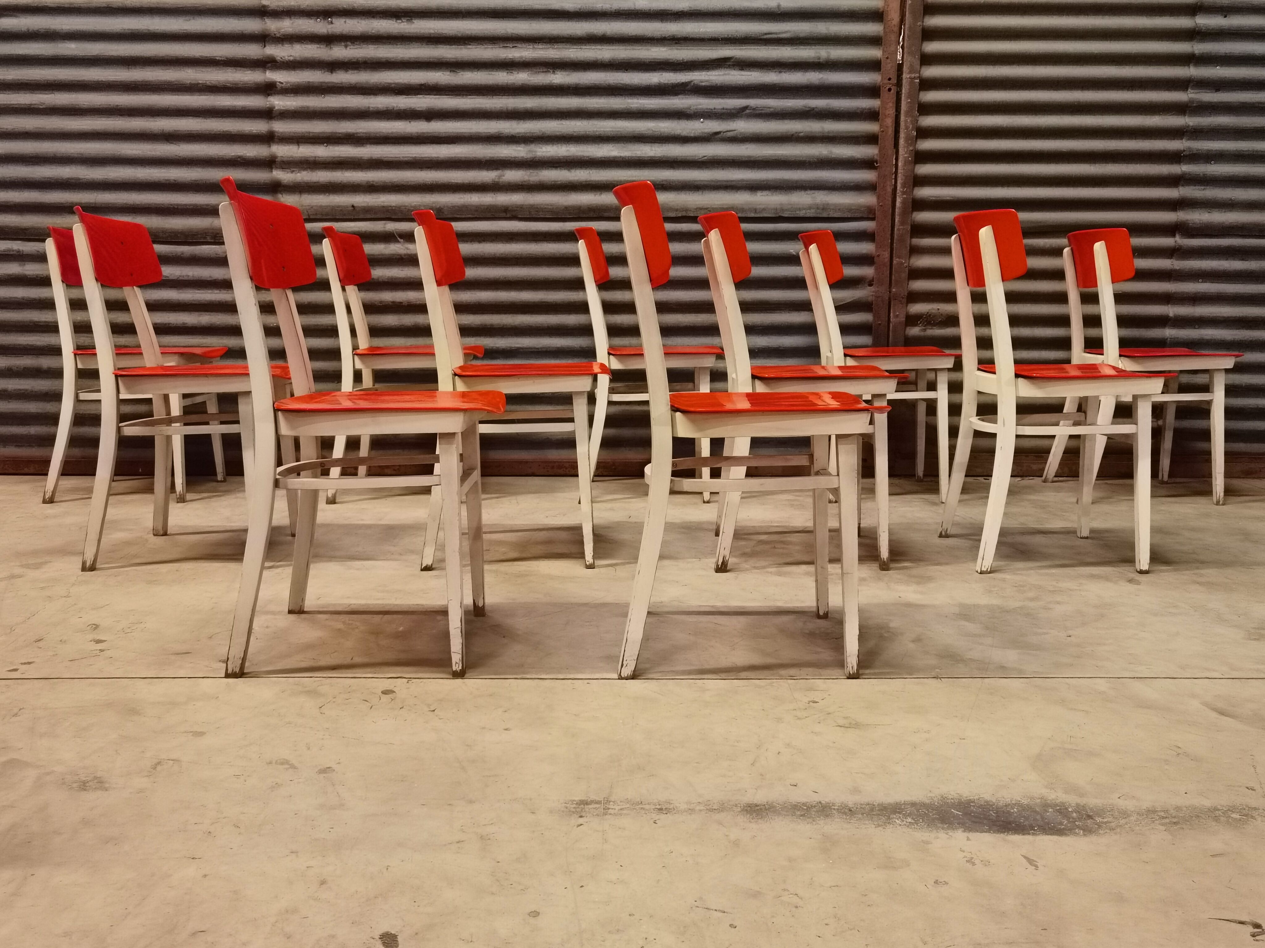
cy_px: 474
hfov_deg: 61.7
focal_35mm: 29
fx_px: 1060
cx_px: 632
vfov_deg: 48.2
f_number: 1.9
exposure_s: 1/33.3
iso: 640
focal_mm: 6.71
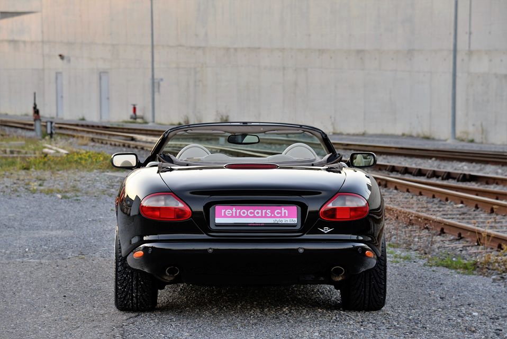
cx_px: 254
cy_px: 170
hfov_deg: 17.1
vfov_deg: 11.4
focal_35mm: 120
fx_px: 1691
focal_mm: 120
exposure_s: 1/50
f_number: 6.3
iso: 500
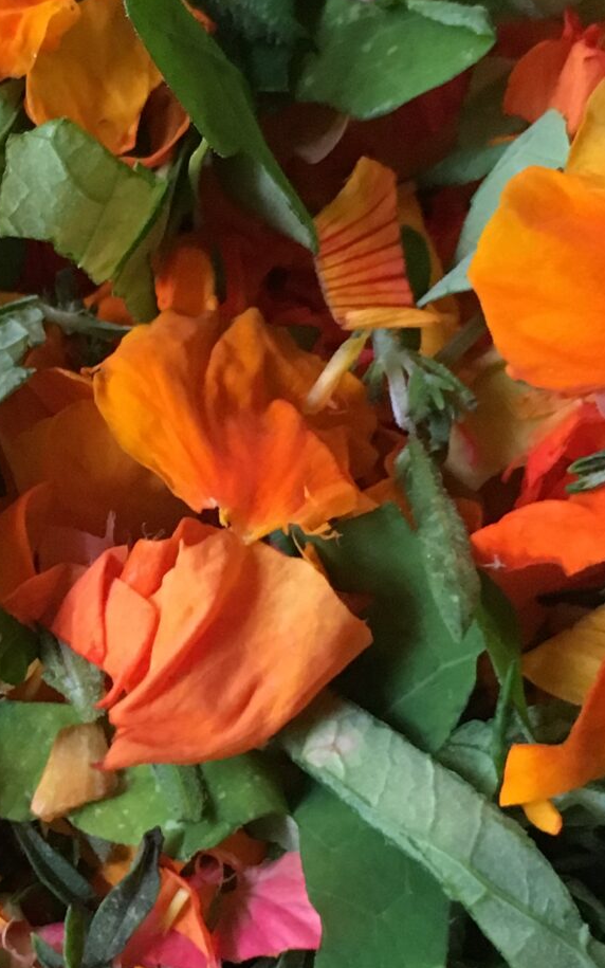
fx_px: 2268
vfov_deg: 24.0
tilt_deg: -74.8
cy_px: 615
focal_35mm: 86
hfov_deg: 14.8
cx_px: -48
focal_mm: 4.15
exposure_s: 1/24
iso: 200
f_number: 2.2
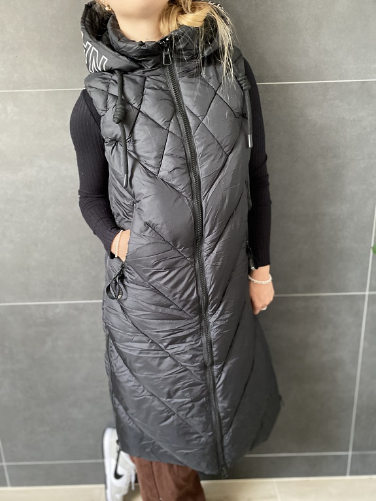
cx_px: 188
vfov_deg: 67.3
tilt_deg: -16.2
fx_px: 377
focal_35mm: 26
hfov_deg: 53.1
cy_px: 250
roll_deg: +1.3
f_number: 1.8
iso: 640
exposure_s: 1/34
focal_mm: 4.25
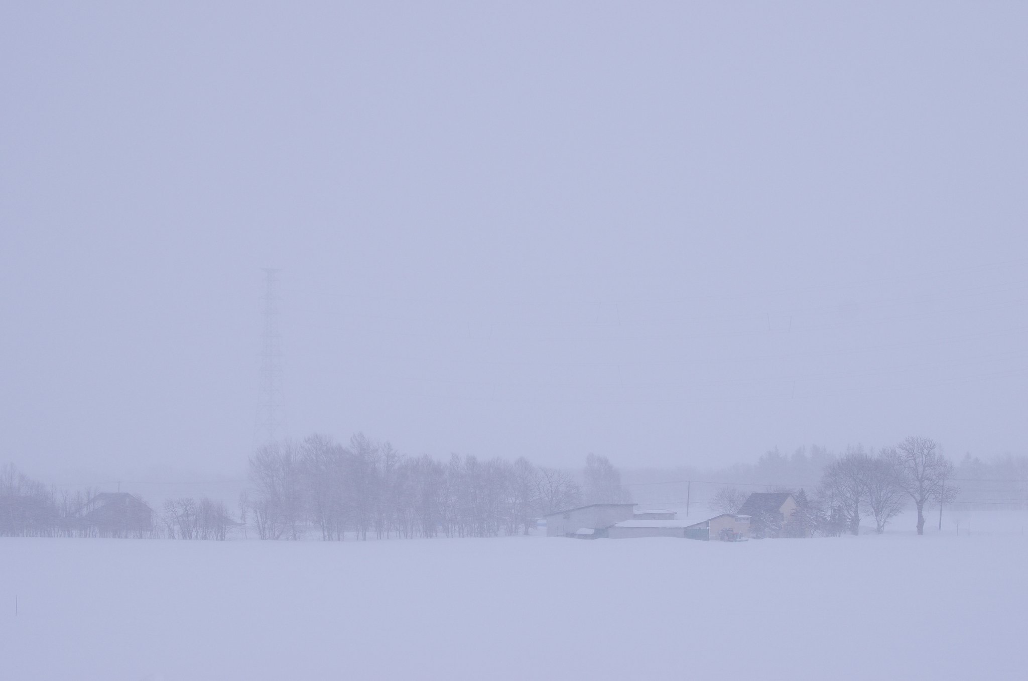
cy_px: 340
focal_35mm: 105
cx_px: 514
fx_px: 2992
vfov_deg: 13.0
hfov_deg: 19.5
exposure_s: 1/250
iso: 400
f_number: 5.6
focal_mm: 70
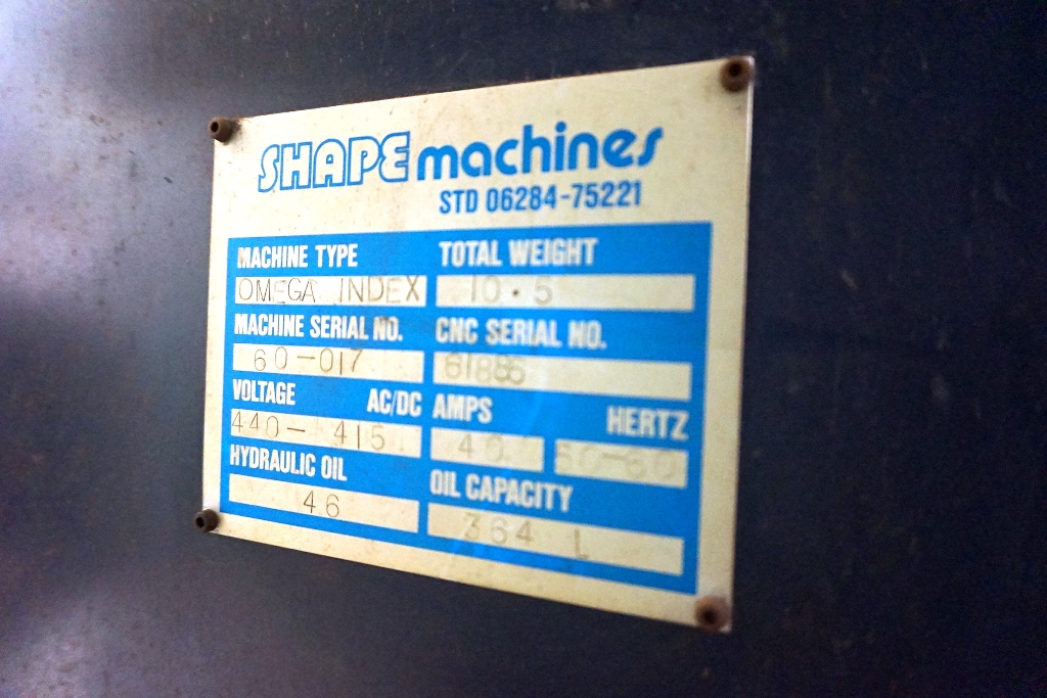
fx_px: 698
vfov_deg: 53.1
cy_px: 349
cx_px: 524
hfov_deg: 73.7
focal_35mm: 24
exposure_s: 1/25
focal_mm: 16
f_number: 3.5
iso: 3200
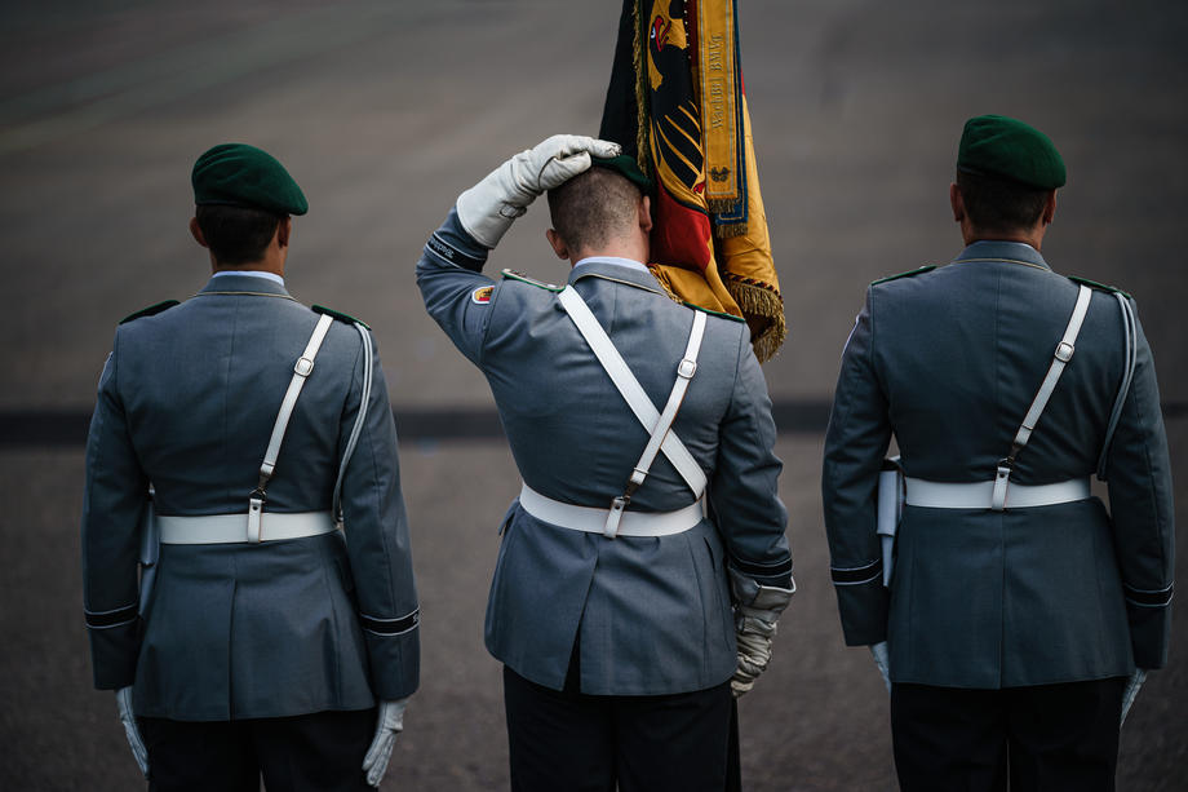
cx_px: 594
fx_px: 4454
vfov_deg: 10.2
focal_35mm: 135
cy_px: 396
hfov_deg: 15.2
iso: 100
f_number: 1.8
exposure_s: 1/1000
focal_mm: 135
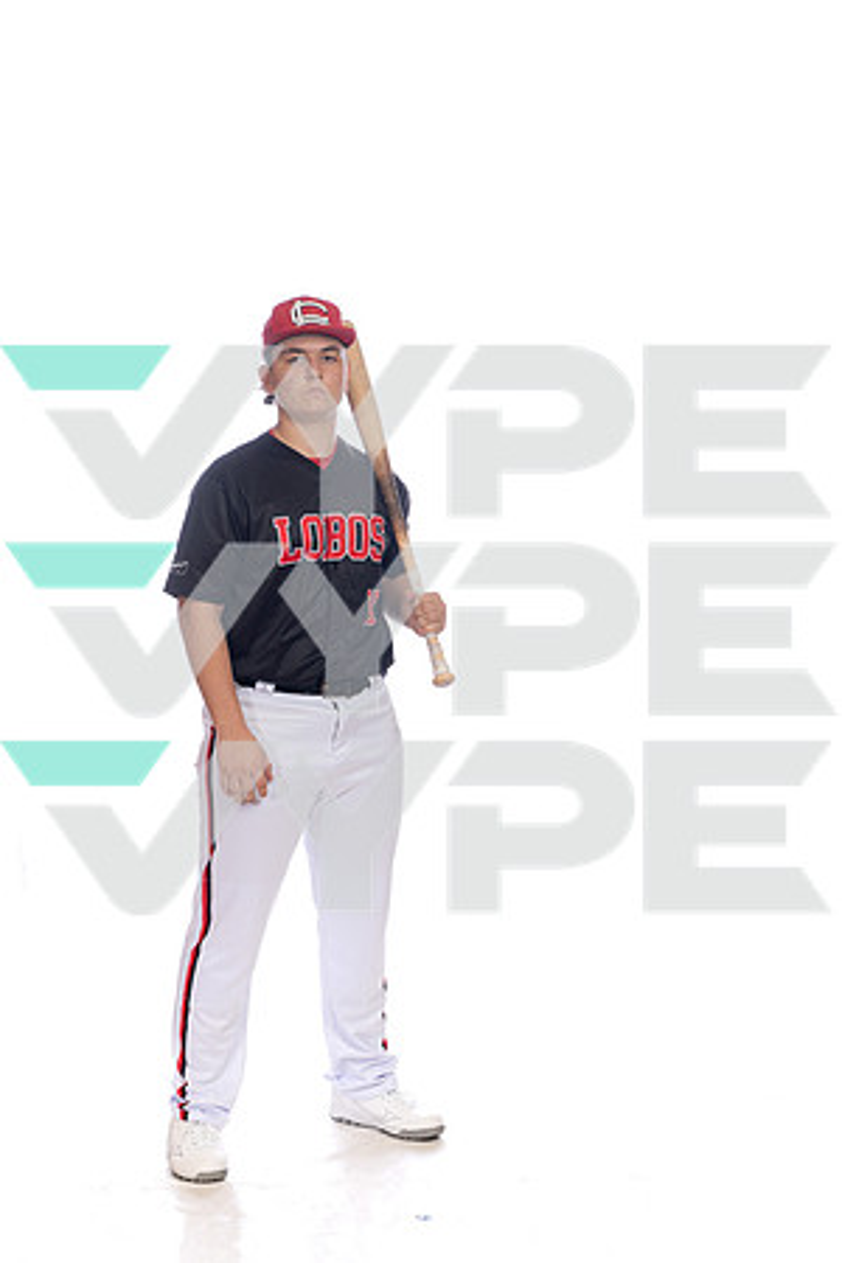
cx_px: 421
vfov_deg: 30.1
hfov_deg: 20.3
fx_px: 2350
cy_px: 632
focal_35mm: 67
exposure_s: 1/250
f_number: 7.1
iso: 800
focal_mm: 67
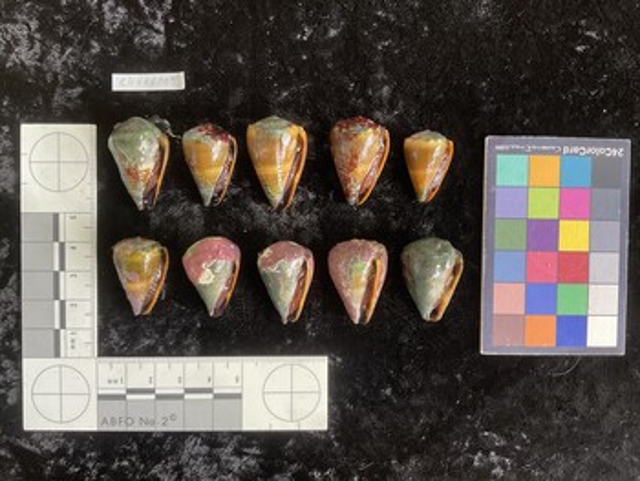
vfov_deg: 48.3
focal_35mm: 29
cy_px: 240
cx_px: 320
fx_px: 537
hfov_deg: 61.6
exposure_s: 1/60
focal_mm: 3
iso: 80
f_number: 1.8
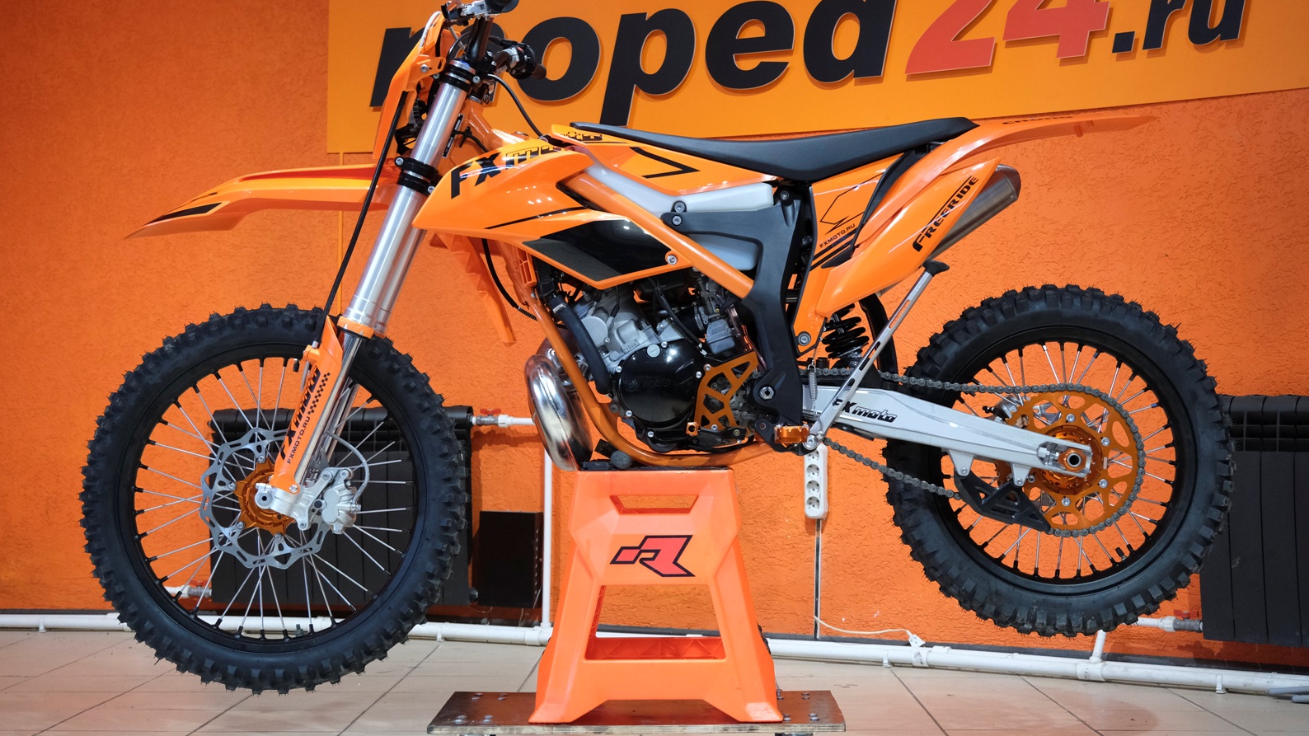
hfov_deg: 36.6
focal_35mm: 57
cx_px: 654
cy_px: 309
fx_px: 1978
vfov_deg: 21.1
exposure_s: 1/100
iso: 2000
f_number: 4
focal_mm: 35.8
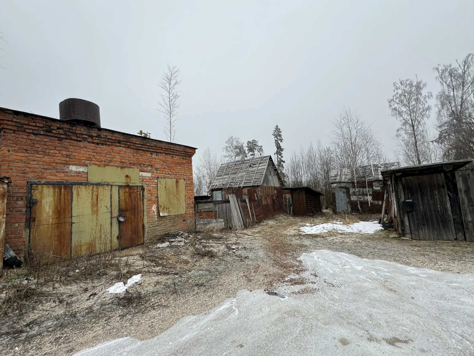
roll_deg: +1.1
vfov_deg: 81.7
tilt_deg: +5.8
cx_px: 226
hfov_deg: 98.1
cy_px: 181
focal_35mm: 15
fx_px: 205
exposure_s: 1/116
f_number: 2.2
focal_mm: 2.22
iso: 40
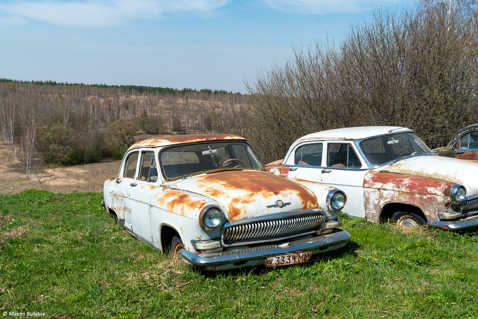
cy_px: 160
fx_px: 458
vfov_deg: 38.4
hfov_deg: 55.1
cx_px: 239
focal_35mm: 34
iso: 100
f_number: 10
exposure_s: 1/400
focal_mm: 23
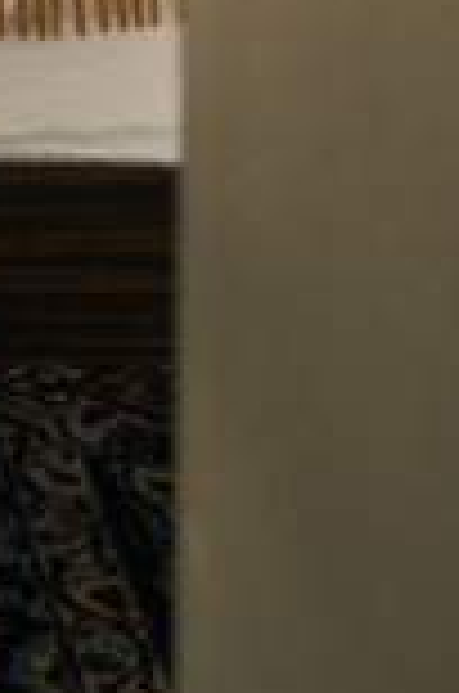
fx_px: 4399
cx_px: -839
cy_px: -1519
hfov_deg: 5.6
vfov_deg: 7.6
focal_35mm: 229
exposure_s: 1/80
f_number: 2.8
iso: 100
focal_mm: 33
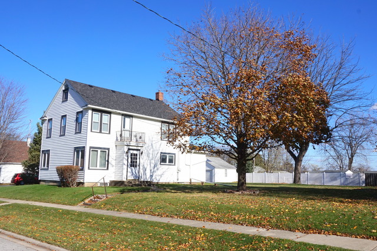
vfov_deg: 43.6
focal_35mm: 30
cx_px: 188
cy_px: 126
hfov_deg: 62.0
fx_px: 314
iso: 100
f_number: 14
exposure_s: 1/160
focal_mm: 20
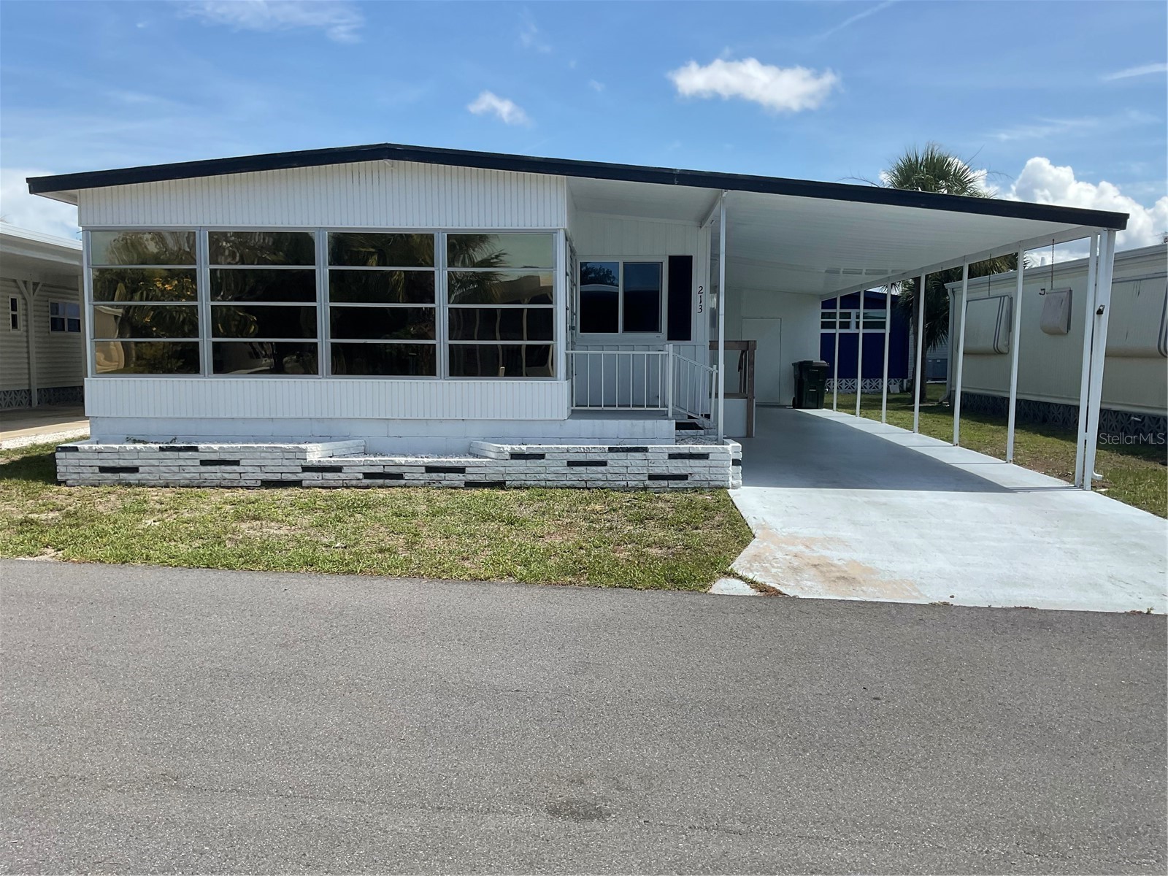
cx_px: 584
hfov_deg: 61.7
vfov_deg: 48.2
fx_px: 979
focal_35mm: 29
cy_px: 438
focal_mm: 3
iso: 16
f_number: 1.8
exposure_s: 1/2058
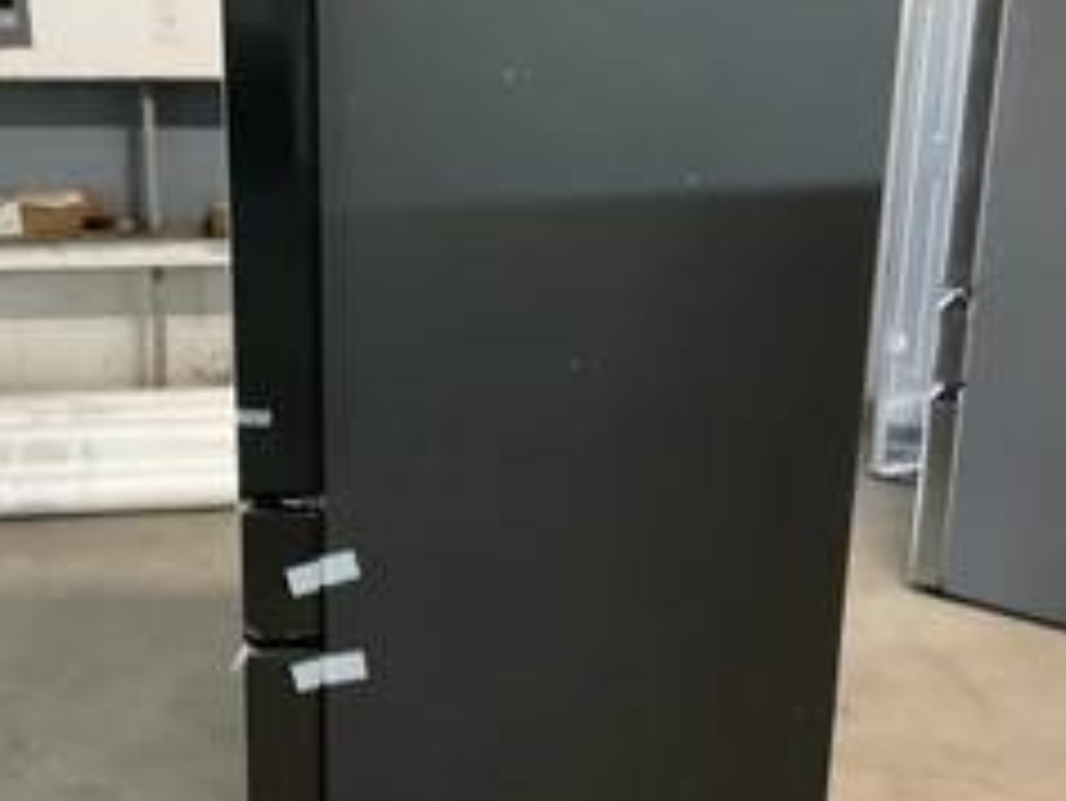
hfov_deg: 38.9
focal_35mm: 49
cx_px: 535
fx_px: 1510
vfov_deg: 29.7
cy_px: 410
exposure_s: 1/40
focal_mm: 3
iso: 320
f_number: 1.8
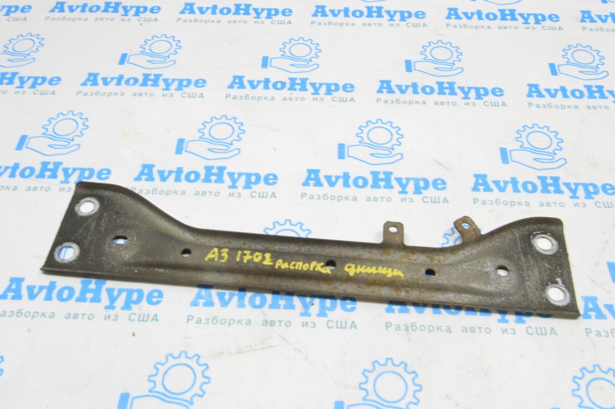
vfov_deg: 34.2
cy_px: 204
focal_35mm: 39
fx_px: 666
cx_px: 308
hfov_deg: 49.6
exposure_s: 1/15
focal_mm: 26
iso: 6400
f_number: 20
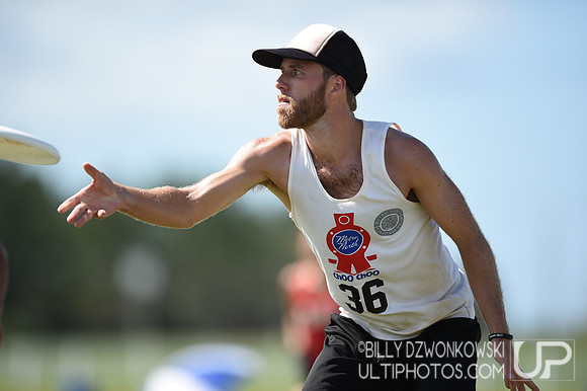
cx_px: 294
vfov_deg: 3.4
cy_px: 196
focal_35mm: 400
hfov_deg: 5.2
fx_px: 6518
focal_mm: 400
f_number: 2.8
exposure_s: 1/2500
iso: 200
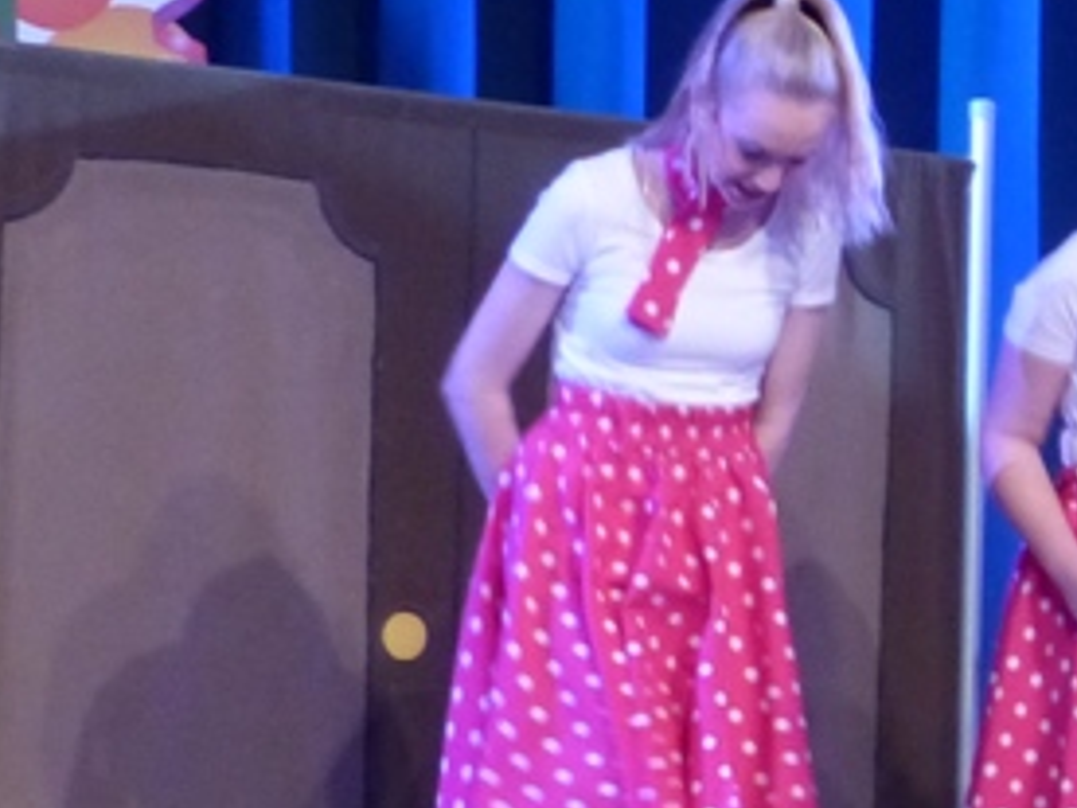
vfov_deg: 7.0
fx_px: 6627
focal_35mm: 213
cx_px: 2134
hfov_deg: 8.8
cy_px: 449
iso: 400
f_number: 2.8
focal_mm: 8.7
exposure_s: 1/40
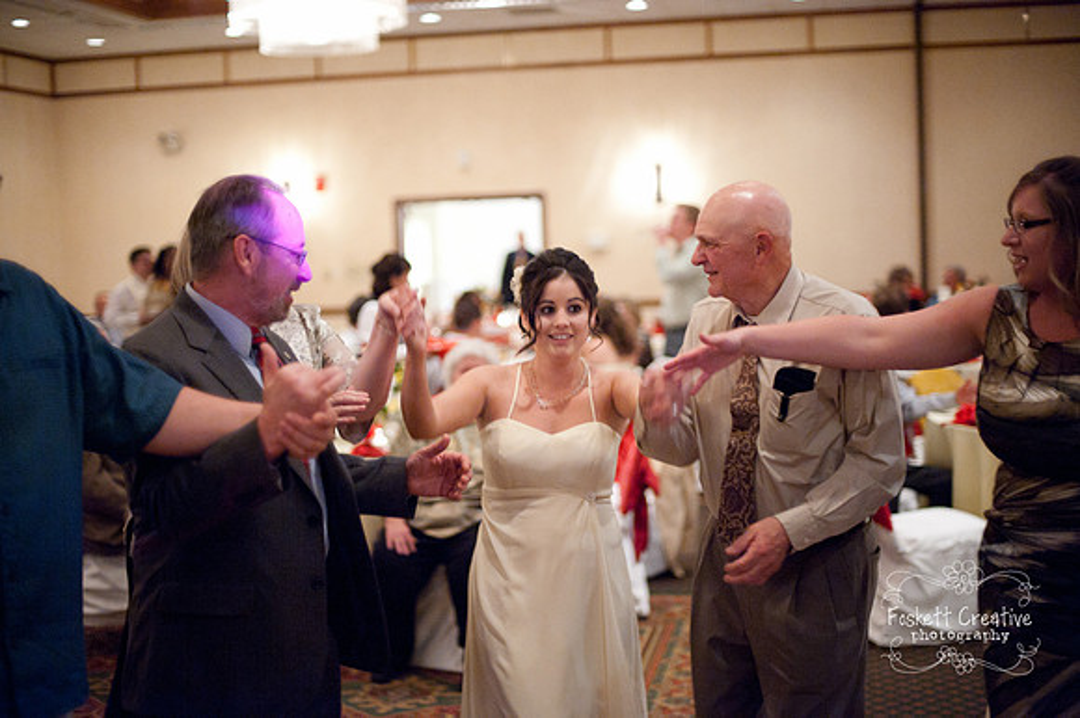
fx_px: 1499
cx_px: 540
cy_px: 359
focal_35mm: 50
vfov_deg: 27.0
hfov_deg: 39.6
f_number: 1.4
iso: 4000
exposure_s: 1/60
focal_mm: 50
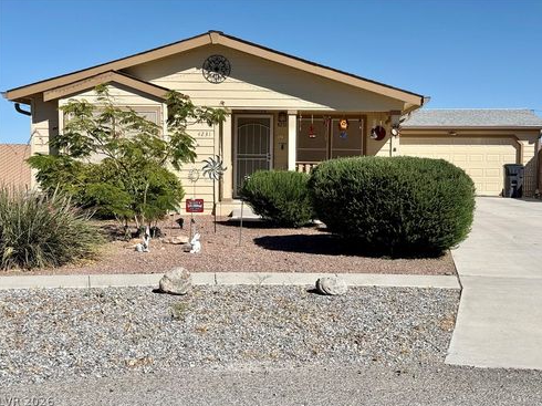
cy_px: 203
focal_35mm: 49
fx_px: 767
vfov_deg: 29.7
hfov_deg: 38.9
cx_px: 271
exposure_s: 1/7874
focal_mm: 6.76
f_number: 1.78
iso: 64
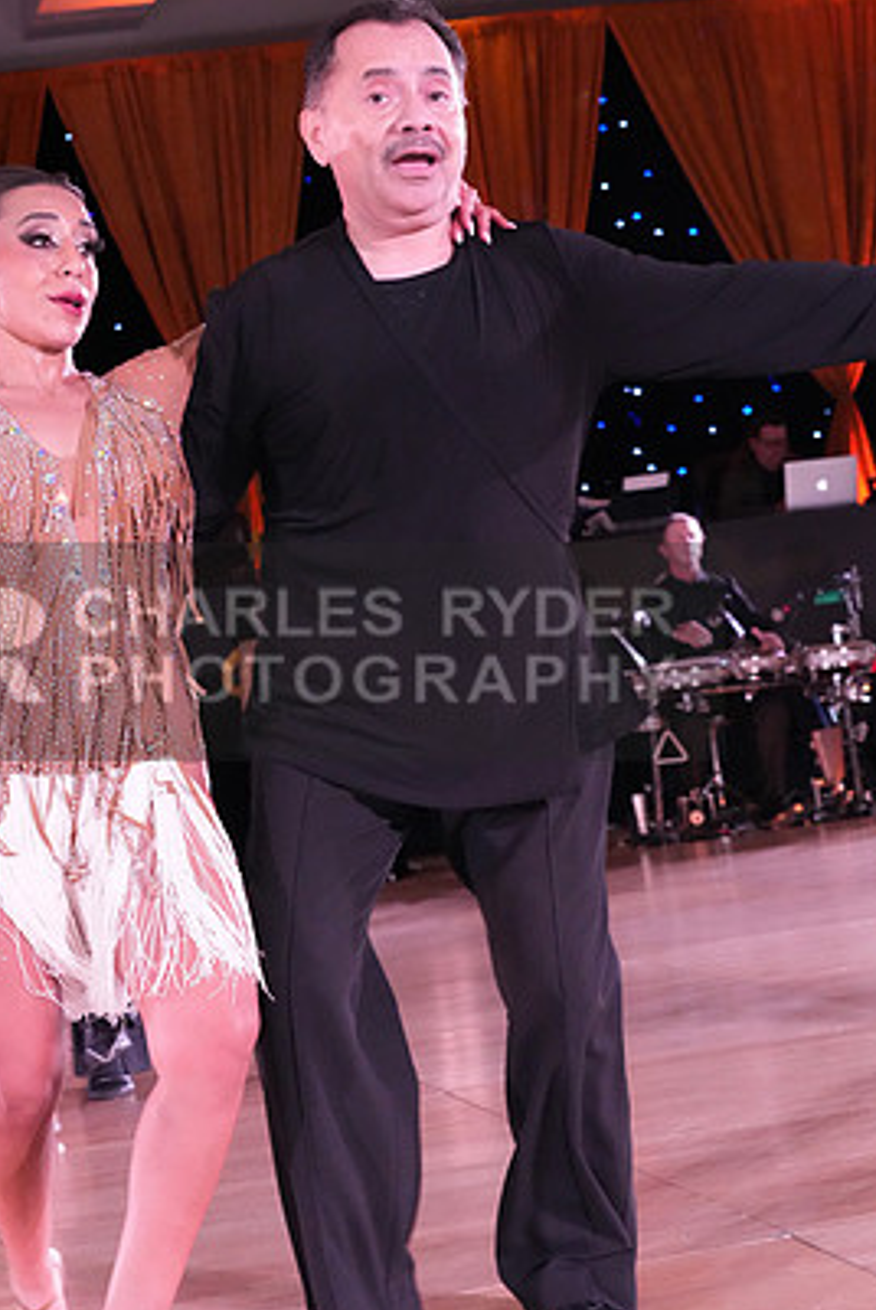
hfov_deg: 16.8
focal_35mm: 81
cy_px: 653
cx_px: 276
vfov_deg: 25.0
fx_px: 2951
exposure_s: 1/250
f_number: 7.1
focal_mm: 56
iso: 8000
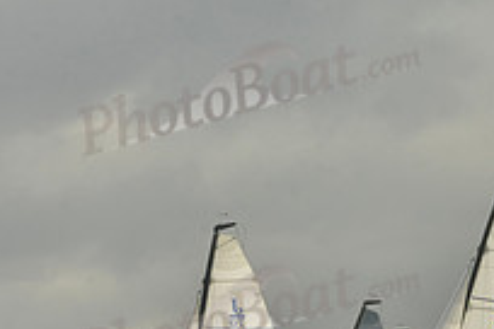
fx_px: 3814
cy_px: 408
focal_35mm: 278
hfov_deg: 7.4
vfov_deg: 4.9
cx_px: 547
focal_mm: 98
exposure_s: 1/1250
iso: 400
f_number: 13
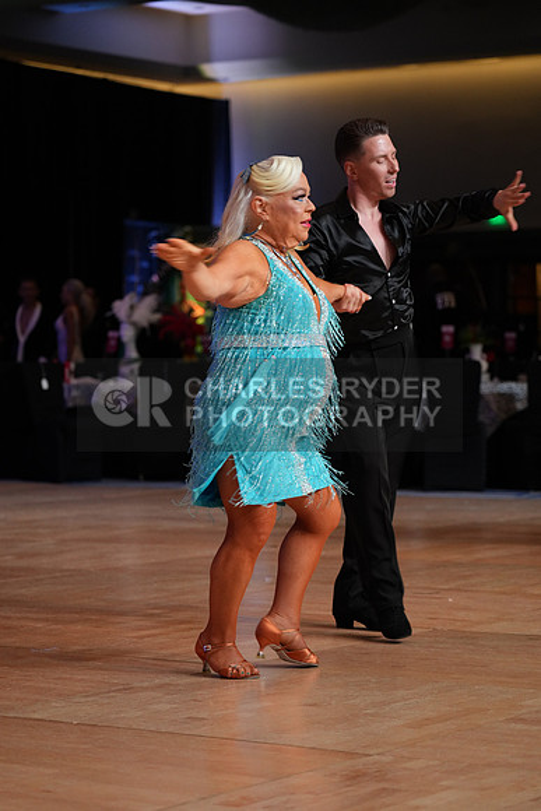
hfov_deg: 13.0
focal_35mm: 105
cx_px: 270
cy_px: 406
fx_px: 2365
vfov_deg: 19.5
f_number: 4
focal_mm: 105
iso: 2000
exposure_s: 1/200
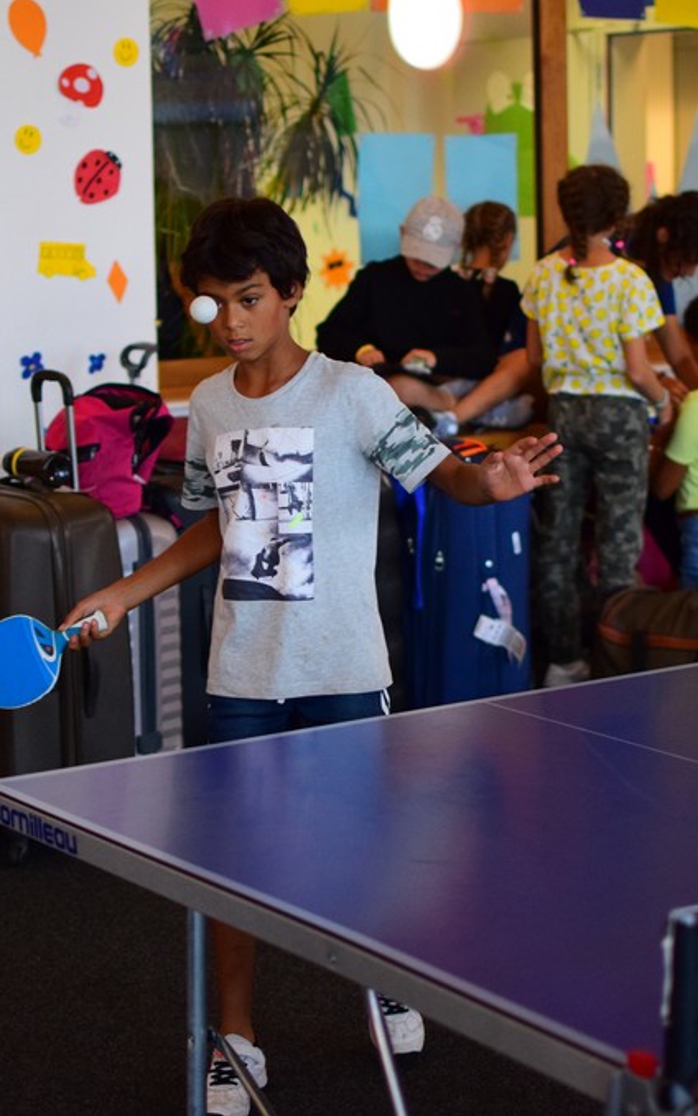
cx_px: 356
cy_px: 556
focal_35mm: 81
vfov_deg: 25.6
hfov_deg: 16.2
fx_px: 2457
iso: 1600
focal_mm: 35
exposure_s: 1/320
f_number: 1.8
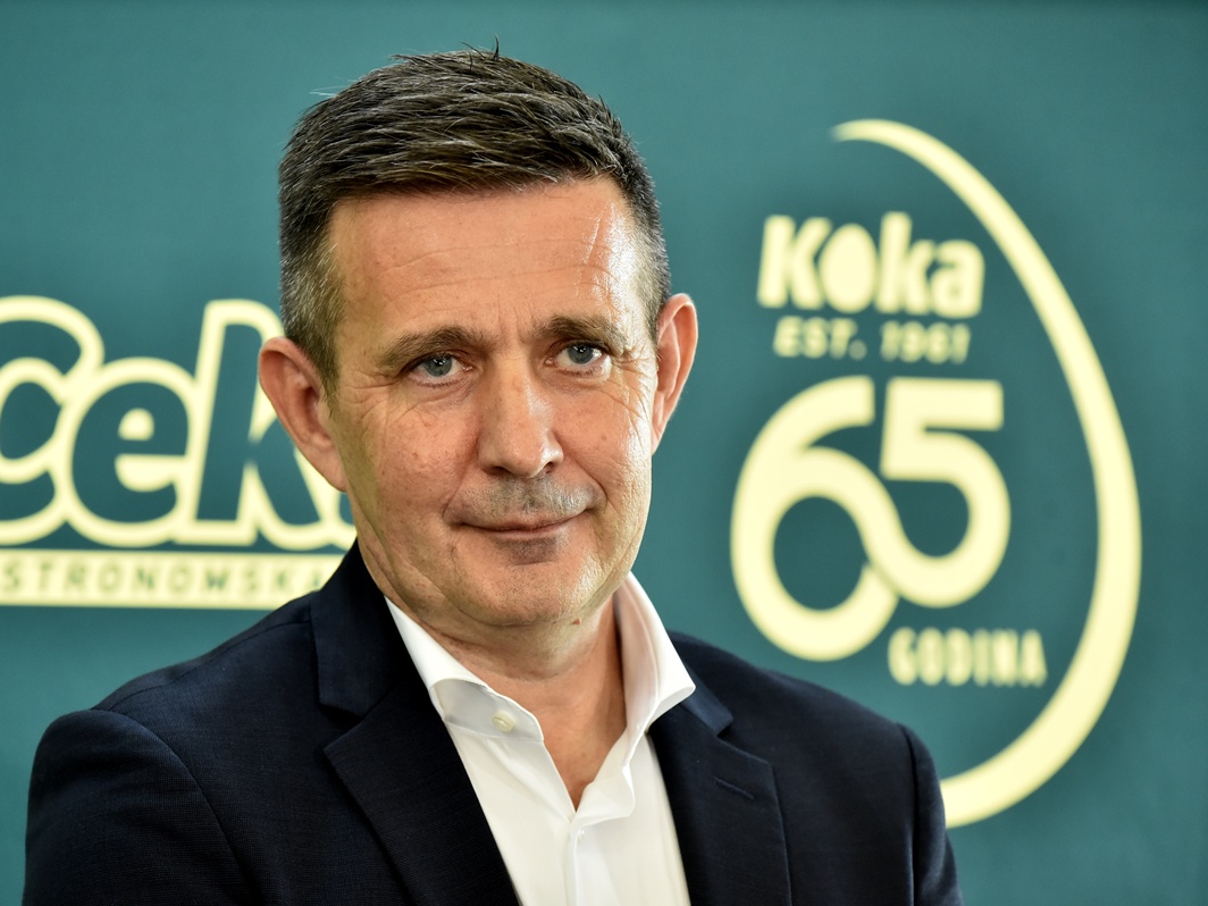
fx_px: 6247
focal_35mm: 179
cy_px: 452
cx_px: 528
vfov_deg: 8.3
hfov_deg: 11.0
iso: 3200
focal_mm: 165
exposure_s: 1/200
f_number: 5
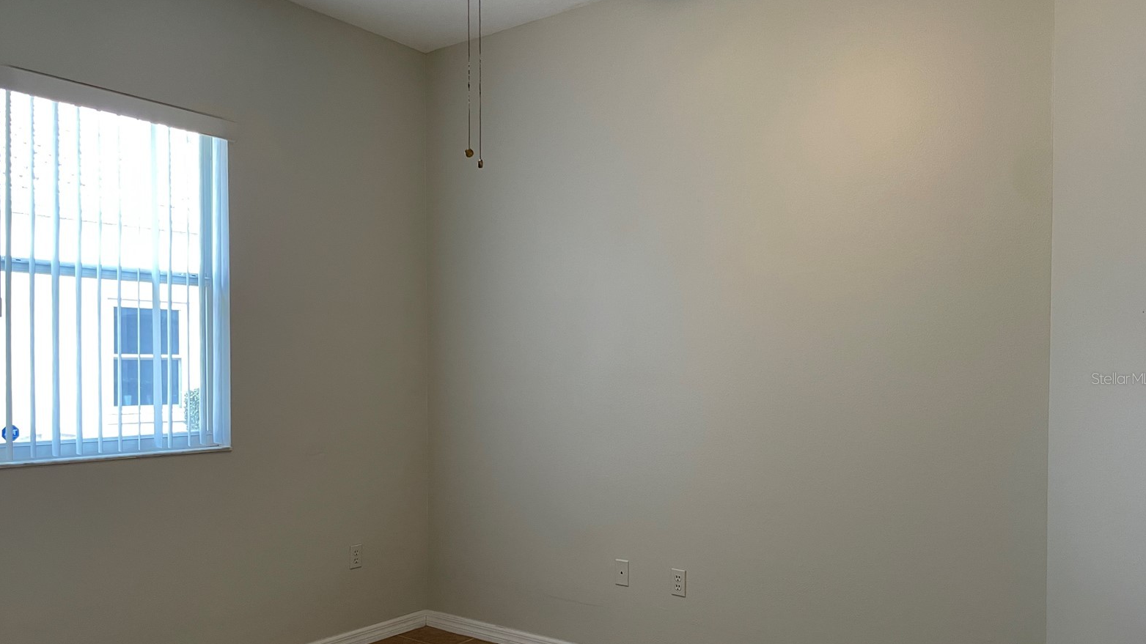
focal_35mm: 29
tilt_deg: -2.5
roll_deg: -0.1
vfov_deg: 40.0
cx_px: 574
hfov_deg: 66.1
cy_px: 378
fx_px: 881
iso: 100
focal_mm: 4.2
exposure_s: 1/60
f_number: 1.6
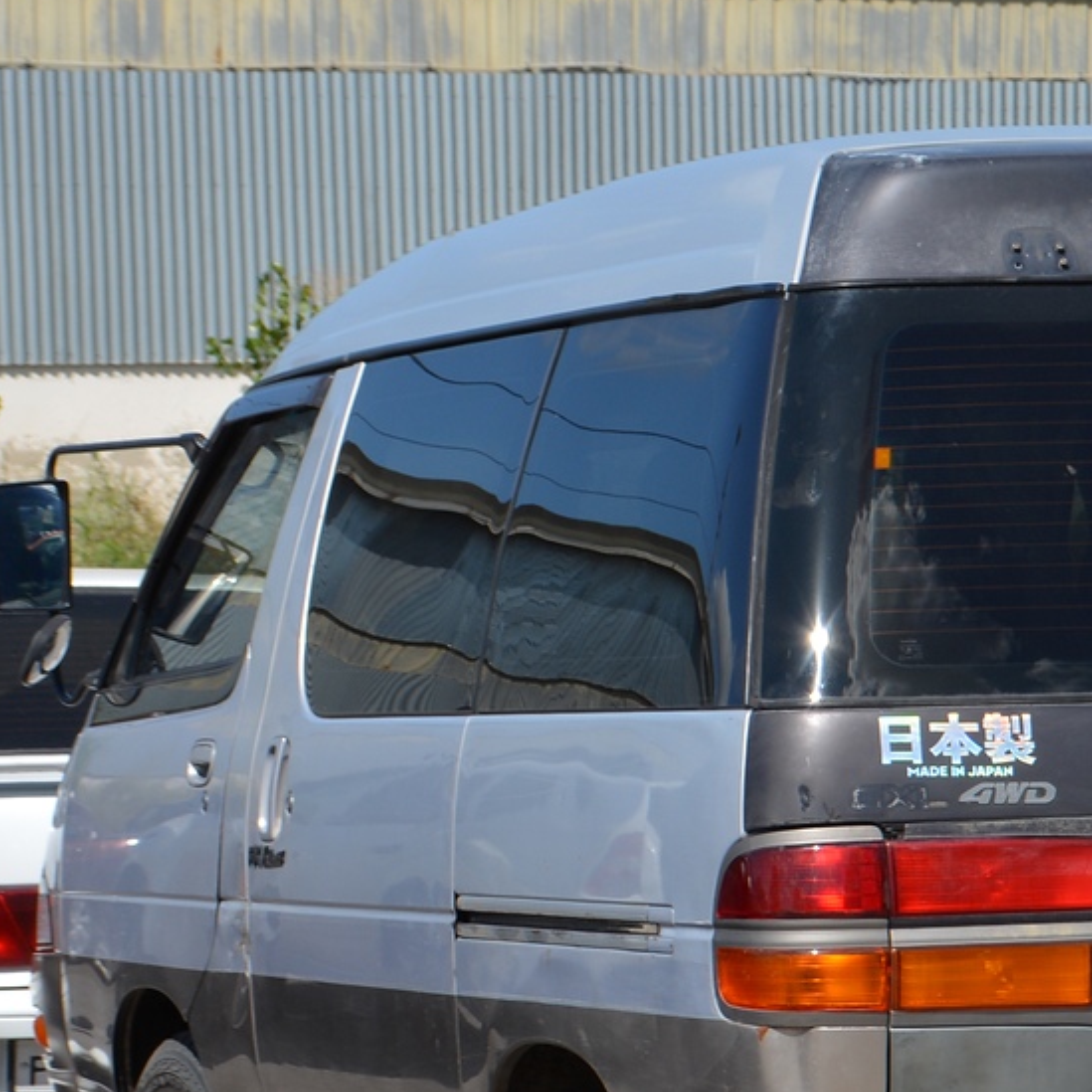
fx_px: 6460
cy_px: 743
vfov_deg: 9.7
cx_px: 993
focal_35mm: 181
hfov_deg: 9.6
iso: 100
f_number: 9
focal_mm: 52
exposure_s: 1/320
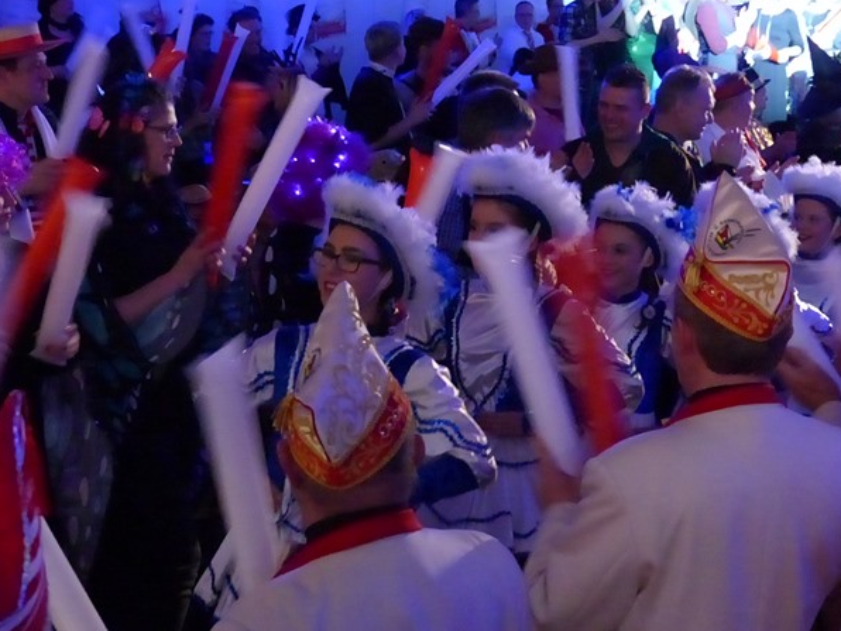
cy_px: 313
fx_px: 1652
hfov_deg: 28.6
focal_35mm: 68
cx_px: 426
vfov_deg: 21.6
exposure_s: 1/60
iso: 3200
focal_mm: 11.9
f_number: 2.8
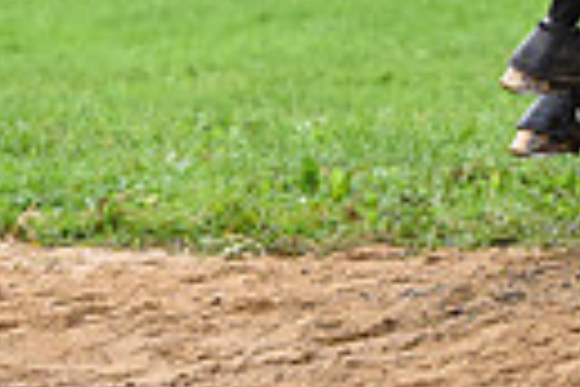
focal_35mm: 607
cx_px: 1030
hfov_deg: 3.4
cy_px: -315
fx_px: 9779
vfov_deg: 2.3
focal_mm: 135
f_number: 4.5
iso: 1600
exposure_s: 1/1250
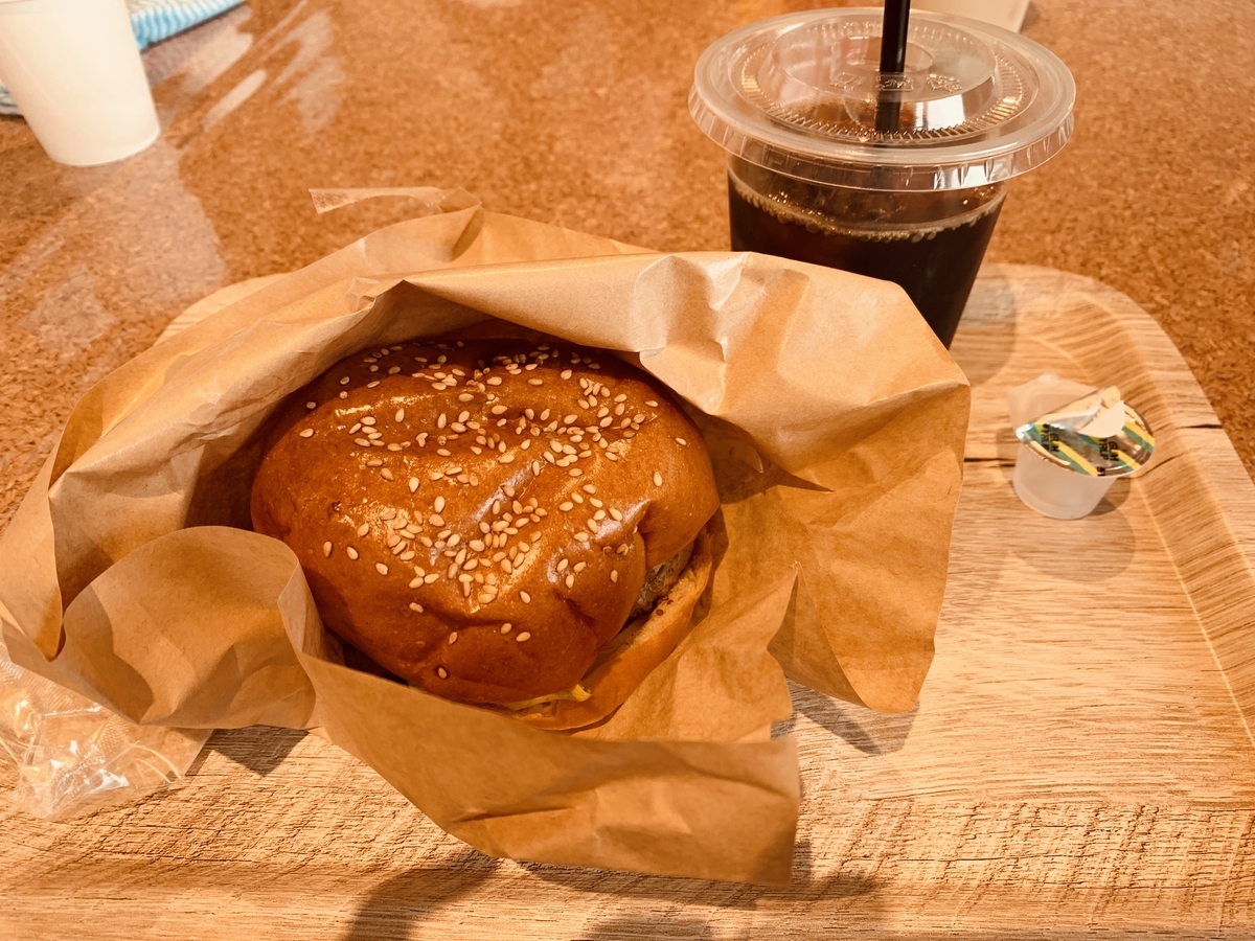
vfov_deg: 53.1
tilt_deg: -46.7
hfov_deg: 67.3
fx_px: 943
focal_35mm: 26
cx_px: 628
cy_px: 470
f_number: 1.8
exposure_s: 1/121
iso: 50
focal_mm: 4.25
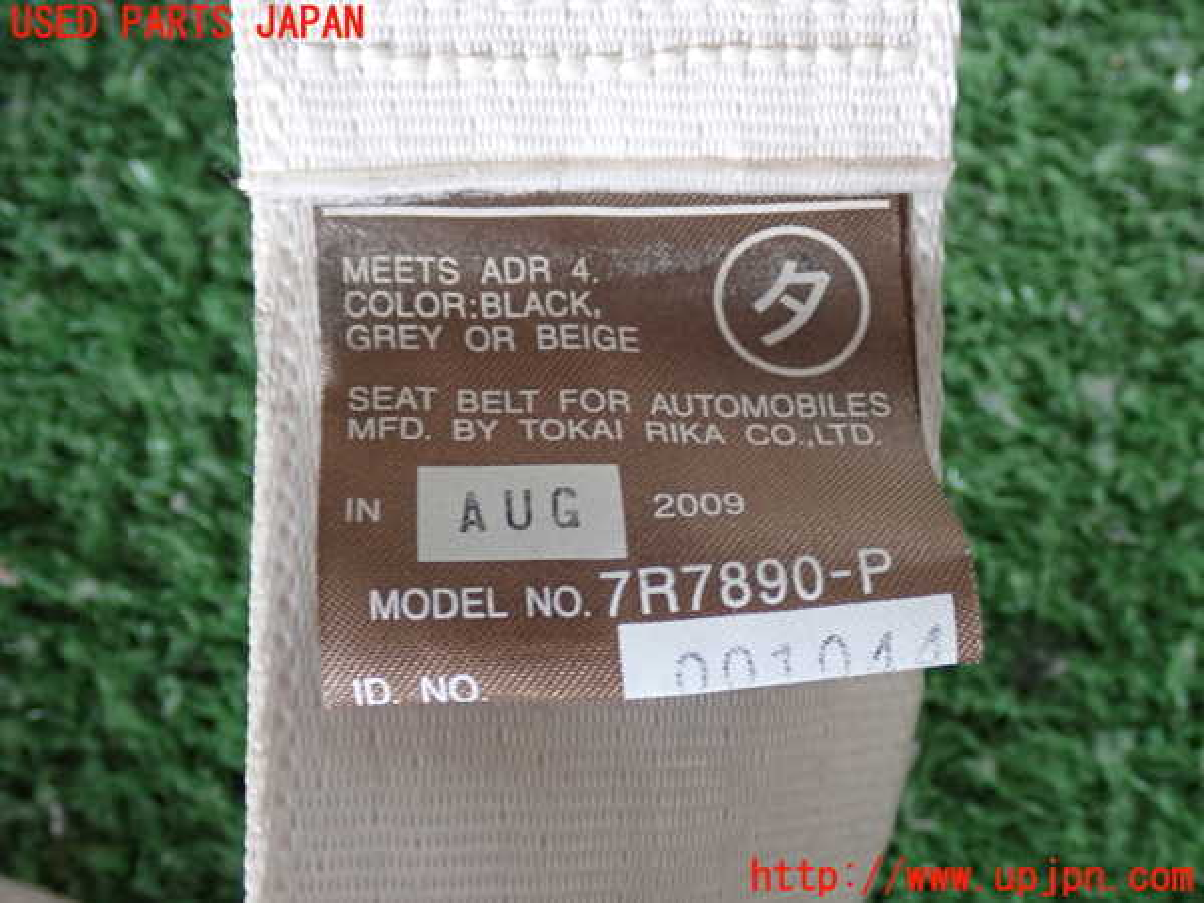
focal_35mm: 50
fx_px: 1739
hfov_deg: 38.2
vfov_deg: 29.1
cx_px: 602
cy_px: 452
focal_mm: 9.01
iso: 800
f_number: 3.2
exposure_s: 1/25
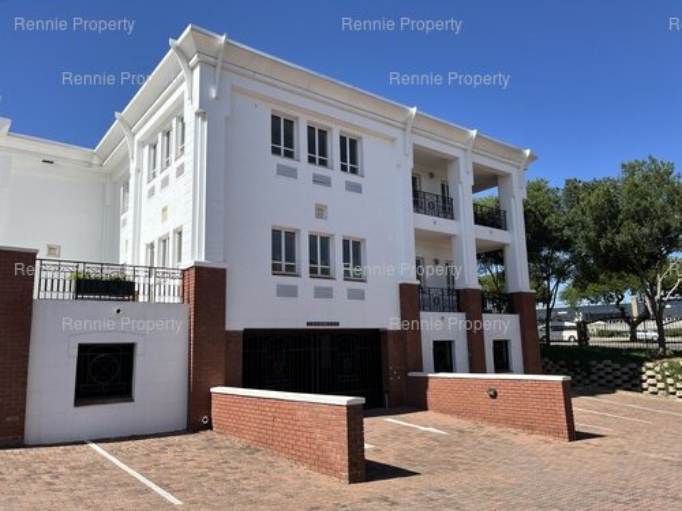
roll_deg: +1.1
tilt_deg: +8.0
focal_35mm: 26
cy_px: 256
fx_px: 512
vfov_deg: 53.1
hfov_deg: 67.3
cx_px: 341
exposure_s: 1/2967
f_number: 1.6
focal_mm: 5.1
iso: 50
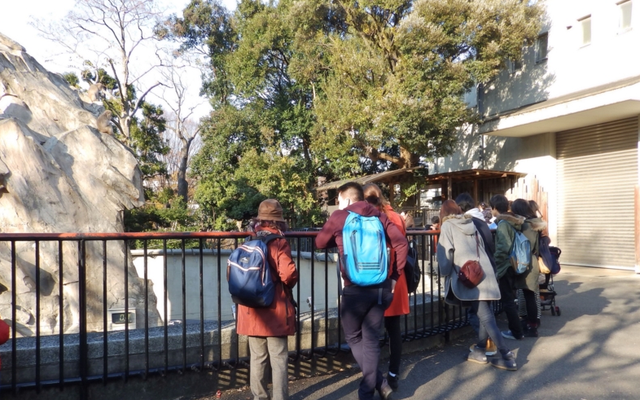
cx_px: 318
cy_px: 240
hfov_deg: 68.4
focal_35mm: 27
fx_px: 471
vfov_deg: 45.8
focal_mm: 4.6
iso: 80
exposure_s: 1/125
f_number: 4
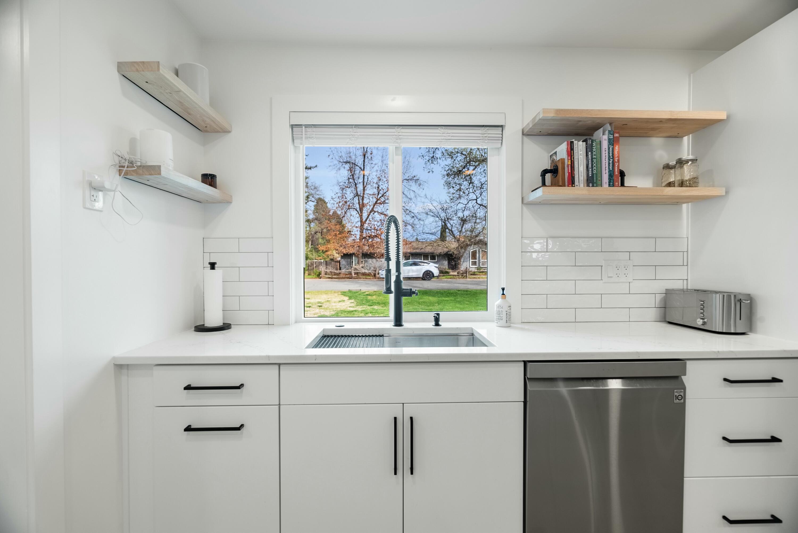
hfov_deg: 96.7
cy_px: 266
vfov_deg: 73.8
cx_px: 399
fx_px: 355
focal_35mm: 16
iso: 125
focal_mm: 16
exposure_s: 1/15
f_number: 2.8
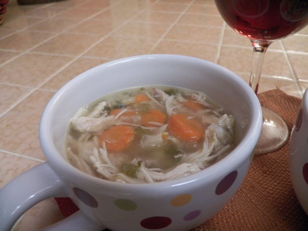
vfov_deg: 49.7
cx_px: 154
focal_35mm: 28
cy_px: 116
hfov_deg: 63.4
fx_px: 249
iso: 250
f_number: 2.8
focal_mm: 4.9
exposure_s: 1/30
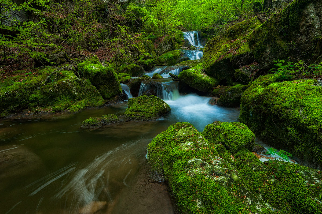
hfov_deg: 81.2
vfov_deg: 59.5
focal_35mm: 21
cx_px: 161
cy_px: 107
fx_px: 188
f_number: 11
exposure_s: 2
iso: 250
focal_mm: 21
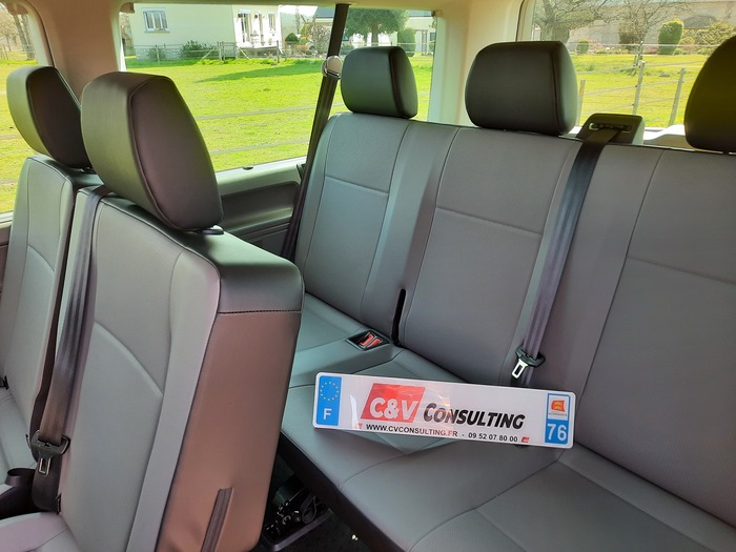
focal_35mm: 25
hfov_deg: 69.4
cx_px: 368
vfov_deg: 54.9
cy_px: 276
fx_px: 532
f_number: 2
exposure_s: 1/50
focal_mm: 4.6
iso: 80
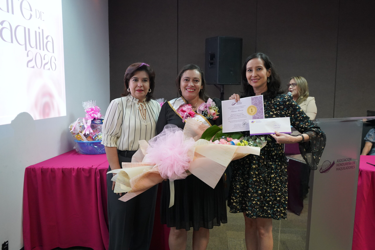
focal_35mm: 29
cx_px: 188
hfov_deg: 63.7
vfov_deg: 45.0
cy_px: 125
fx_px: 302
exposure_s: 1/160
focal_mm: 29
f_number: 4
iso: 4000
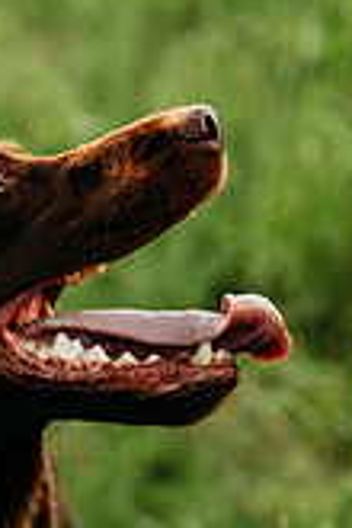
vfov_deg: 10.6
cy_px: 582
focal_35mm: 191
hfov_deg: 7.2
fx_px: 2801
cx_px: 0
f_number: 3.2
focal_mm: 70
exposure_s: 1/400
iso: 250
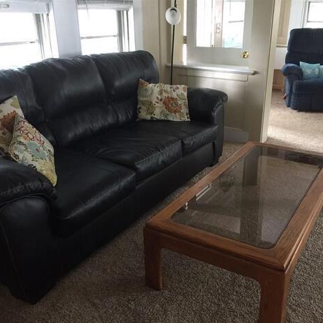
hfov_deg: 47.0
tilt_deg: -23.4
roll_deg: +0.7
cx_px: 190
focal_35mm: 35
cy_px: 165
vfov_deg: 47.2
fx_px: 369
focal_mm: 4.15
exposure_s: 1/30
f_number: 2.2
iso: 200
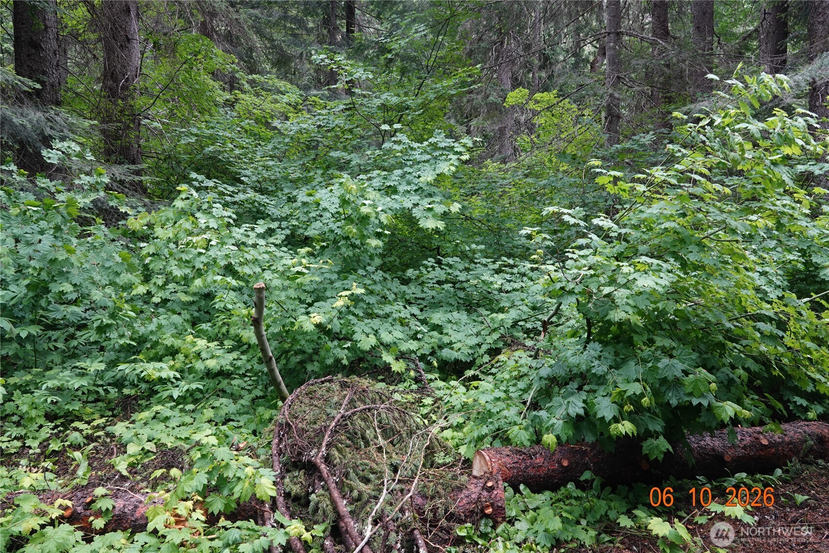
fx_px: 553
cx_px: 414
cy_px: 276
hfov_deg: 73.7
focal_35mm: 24
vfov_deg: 53.1
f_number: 2.4
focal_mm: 8.8
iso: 100
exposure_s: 1/80
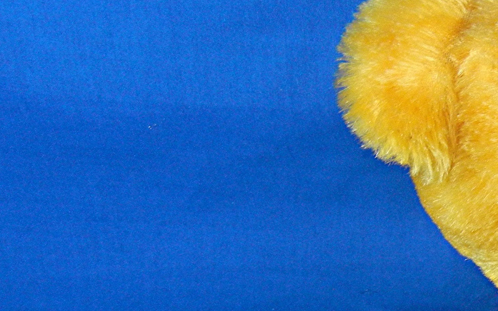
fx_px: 1167
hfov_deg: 22.0
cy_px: 351
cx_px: 617
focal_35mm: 86
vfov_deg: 14.8
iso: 213
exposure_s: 1/30
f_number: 3.5
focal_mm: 5.4
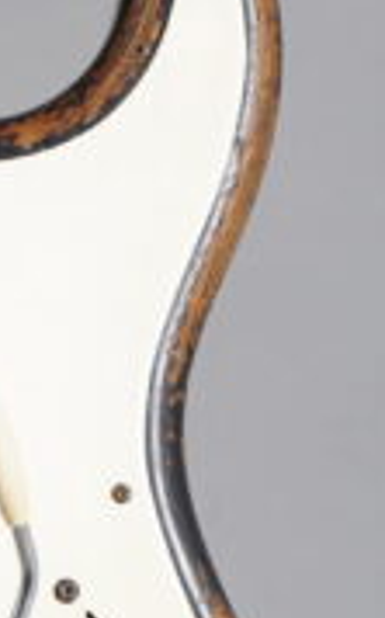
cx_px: -265
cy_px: 493
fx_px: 3548
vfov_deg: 9.9
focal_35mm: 211
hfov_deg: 6.1
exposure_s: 1/100
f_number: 9
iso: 160
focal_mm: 64
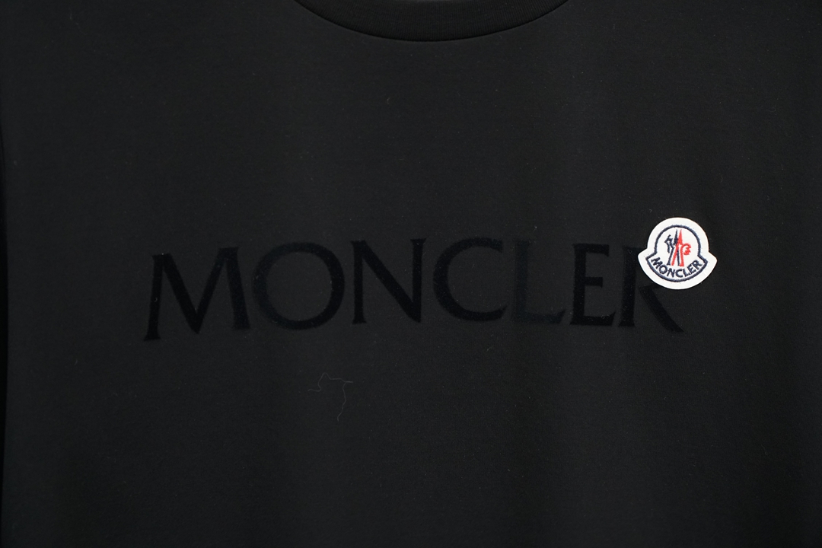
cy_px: 274
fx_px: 2397
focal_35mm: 105
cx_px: 411
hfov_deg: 19.5
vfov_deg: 13.0
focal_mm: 70
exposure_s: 1/125
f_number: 4
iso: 1600
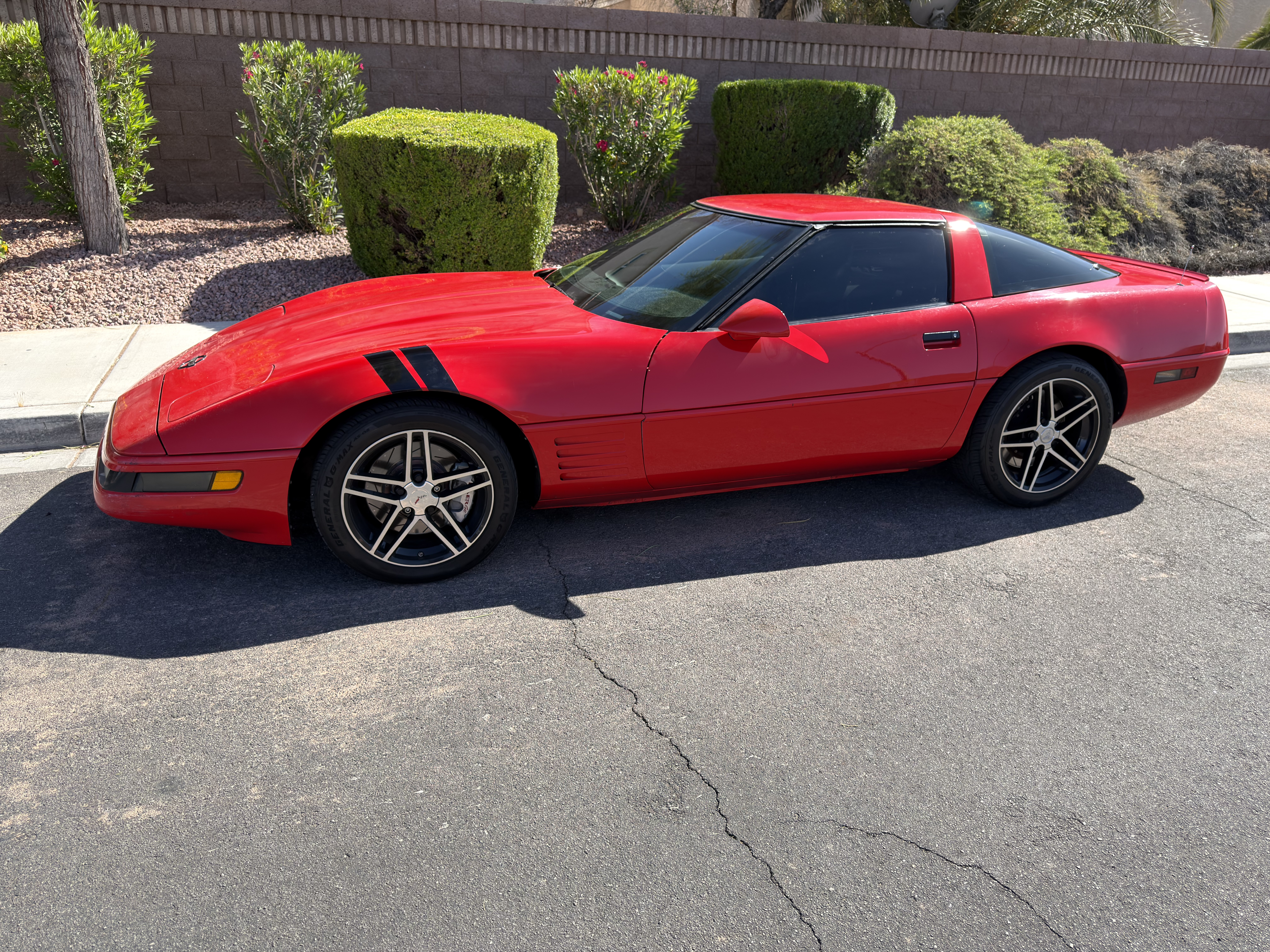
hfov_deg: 71.6
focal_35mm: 24
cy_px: 476
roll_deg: -2.0
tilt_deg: -23.2
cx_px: 635
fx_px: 881
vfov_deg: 56.8
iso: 80
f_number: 1.78
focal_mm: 6.76
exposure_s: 1/1562
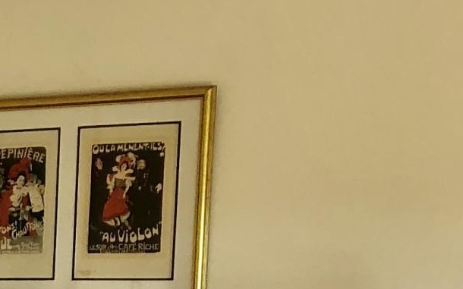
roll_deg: +0.3
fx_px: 1842
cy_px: 626
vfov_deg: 8.4
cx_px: -432
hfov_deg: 12.7
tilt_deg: -8.7
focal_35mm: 146
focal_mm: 3.99
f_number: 1.8
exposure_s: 1/120
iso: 40
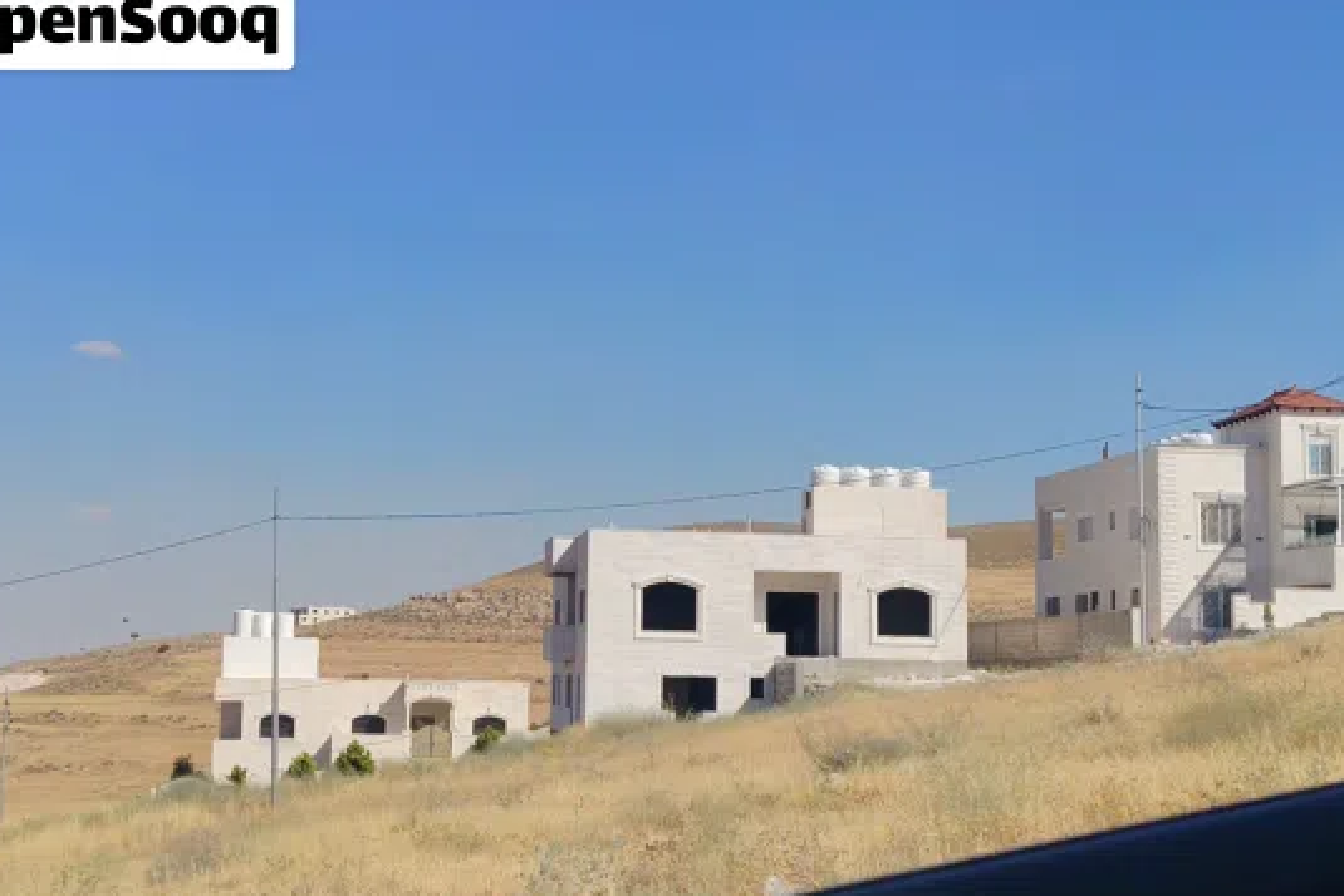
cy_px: 432
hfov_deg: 35.6
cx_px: 673
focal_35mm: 56
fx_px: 2091
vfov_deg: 24.2
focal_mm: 5.25
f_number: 1.75
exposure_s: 1/1623
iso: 101
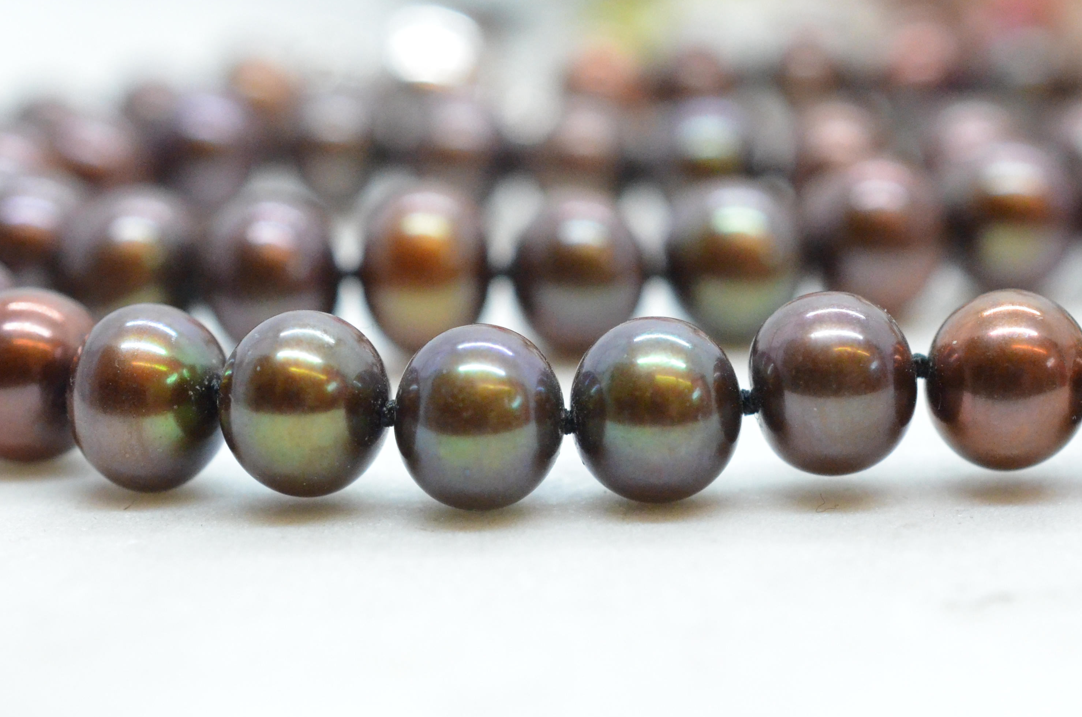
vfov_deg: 13.6
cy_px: 453
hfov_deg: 20.4
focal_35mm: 100
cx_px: 703
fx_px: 2999
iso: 4000
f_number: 6.3
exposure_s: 1/640
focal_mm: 40
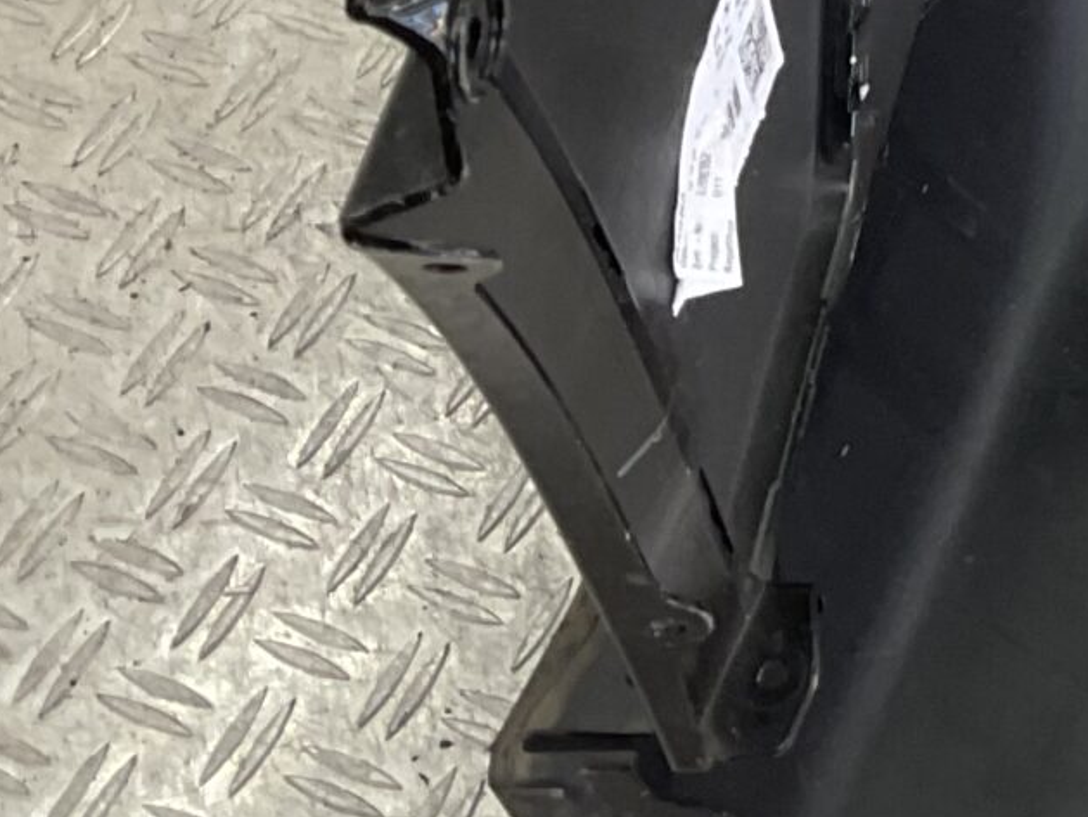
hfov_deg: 15.0
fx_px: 3710
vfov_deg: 12.0
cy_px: -436
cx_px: 1816
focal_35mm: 118
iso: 32
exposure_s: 1/120
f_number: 1.8
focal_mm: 3
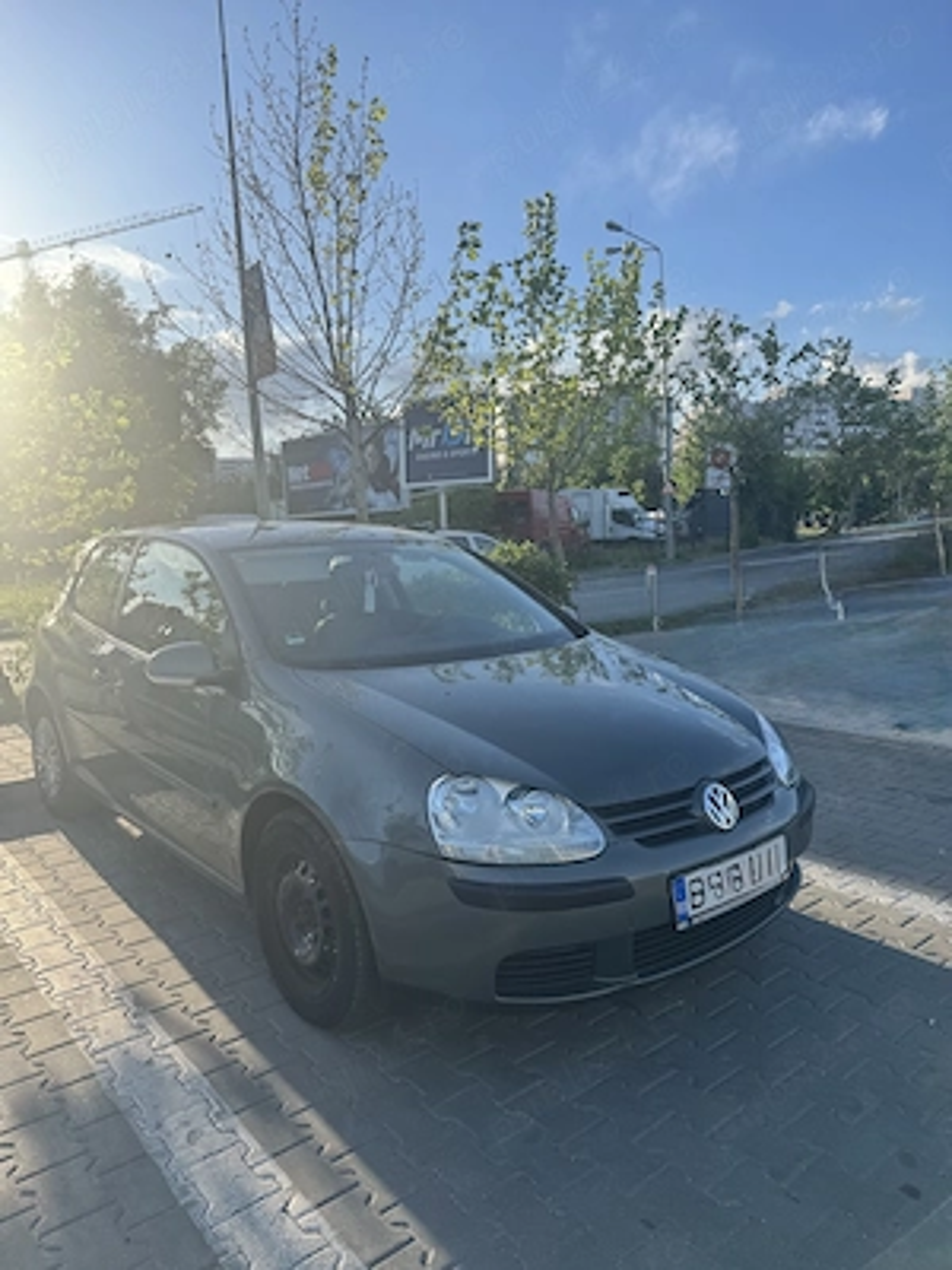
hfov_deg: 56.8
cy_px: 635
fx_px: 880
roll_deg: +1.7
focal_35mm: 24
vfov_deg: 71.6
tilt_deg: -4.8
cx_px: 476
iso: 80
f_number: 1.78
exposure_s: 1/2331
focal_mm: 6.76
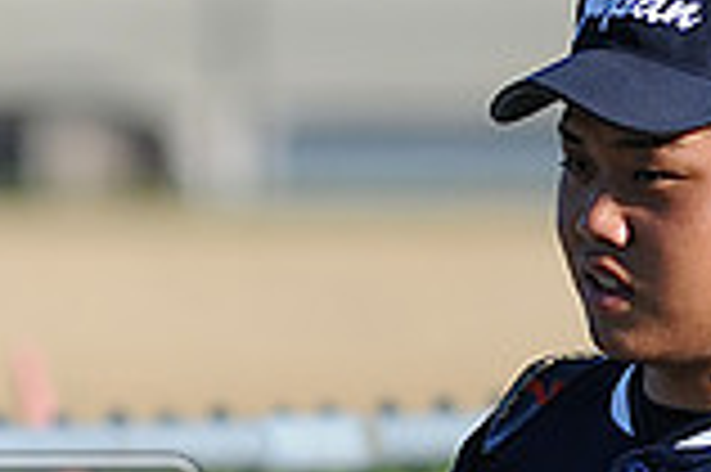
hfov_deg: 1.2
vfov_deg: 0.8
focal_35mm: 1654
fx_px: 32632
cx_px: -292
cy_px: 623
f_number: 4
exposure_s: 1/1250
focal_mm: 300
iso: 200
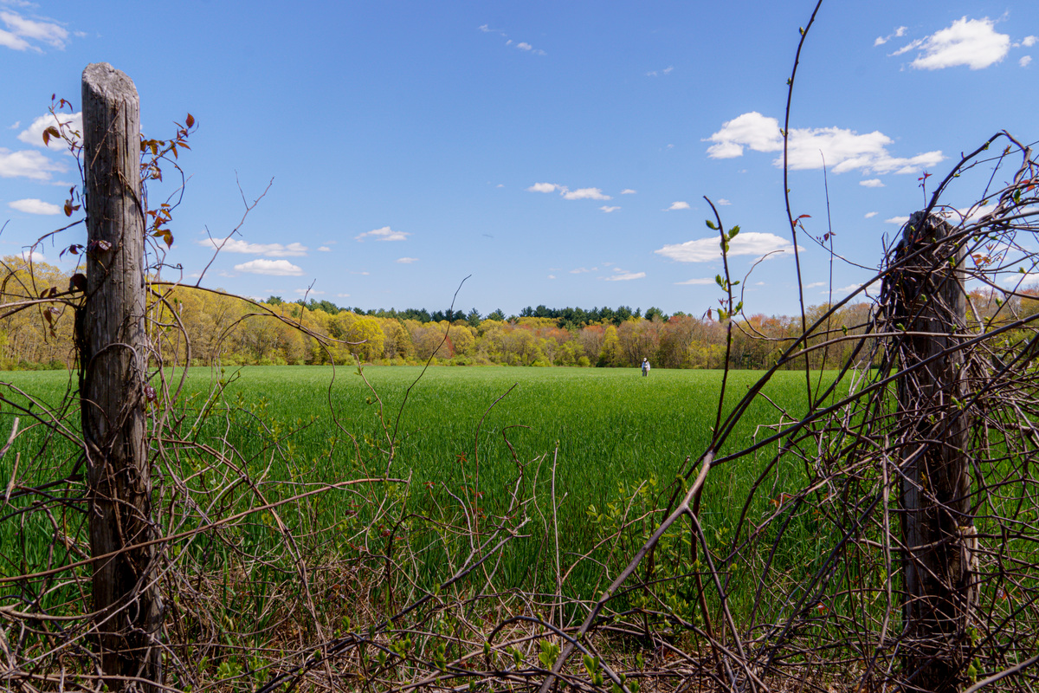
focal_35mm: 33
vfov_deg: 40.0
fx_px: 952
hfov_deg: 57.2
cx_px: 520
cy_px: 346
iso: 500
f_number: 16
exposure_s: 1/50
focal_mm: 22
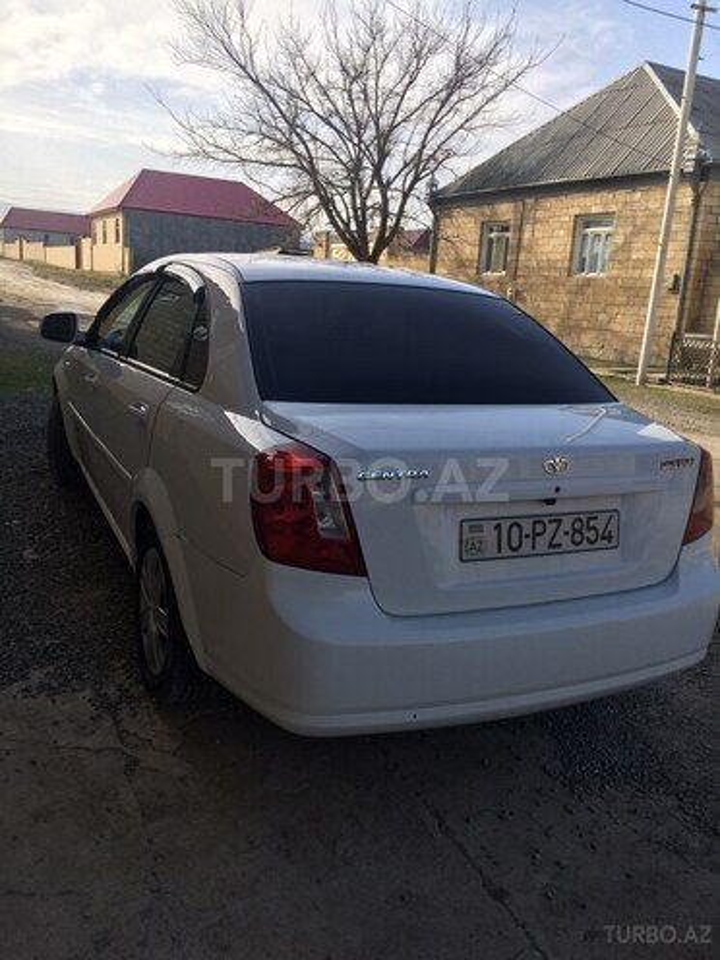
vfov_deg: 61.7
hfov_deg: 48.2
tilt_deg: -14.6
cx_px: 360
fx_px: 804
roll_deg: -3.9
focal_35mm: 29
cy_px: 480
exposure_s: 1/1172
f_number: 2.2
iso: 32
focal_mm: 4.15
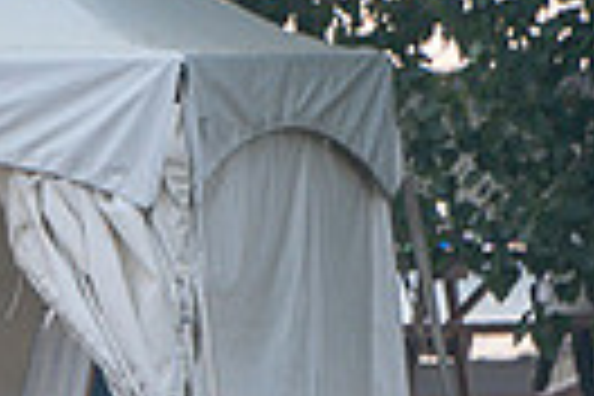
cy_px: 844
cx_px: -652
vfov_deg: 0.8
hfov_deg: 1.2
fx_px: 29005
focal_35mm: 1758
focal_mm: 400
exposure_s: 1/1000
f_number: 5.6
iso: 500
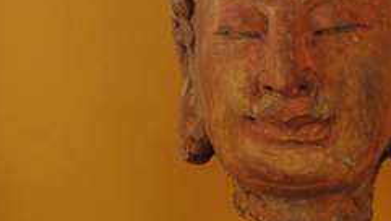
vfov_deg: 22.1
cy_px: 54
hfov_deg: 37.3
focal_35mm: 54
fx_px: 560
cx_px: 303
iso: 1600
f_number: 5.6
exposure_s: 1/60
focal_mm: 21.25
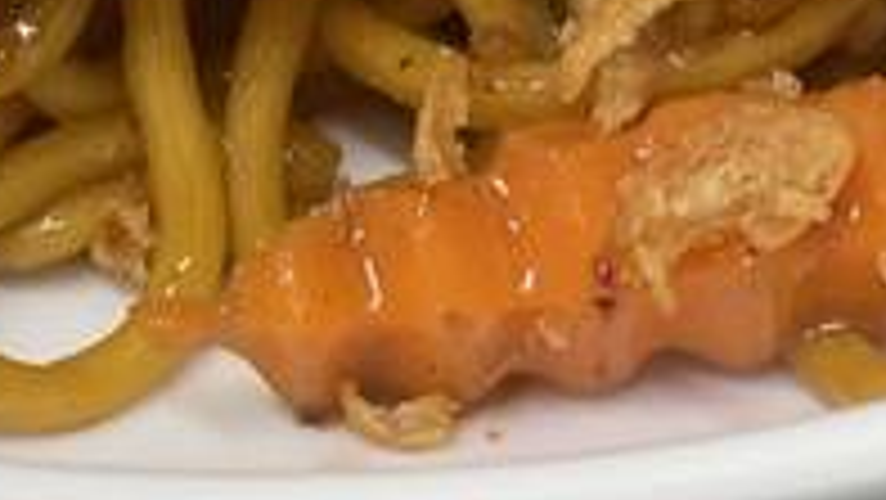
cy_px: -872
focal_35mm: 259
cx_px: 306
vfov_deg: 4.5
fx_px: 6087
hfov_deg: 8.3
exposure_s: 1/100
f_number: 2.2
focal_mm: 7.5
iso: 250
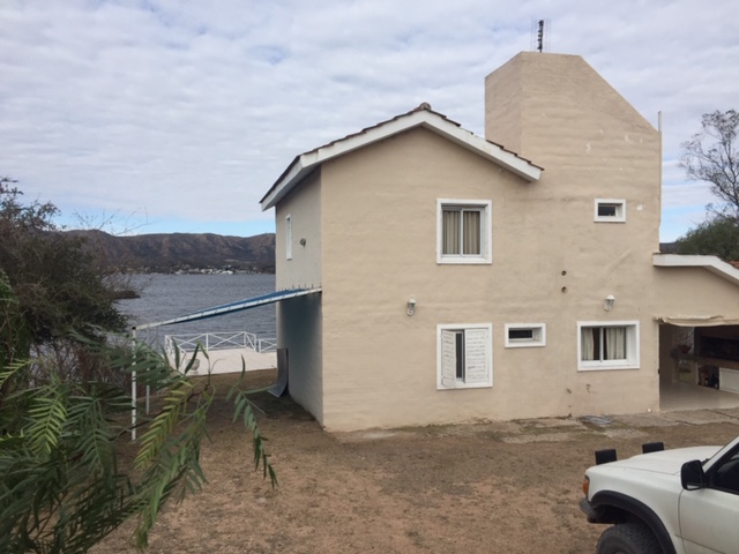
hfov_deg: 61.7
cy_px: 277
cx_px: 370
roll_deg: -1.4
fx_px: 619
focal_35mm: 29
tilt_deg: -0.6
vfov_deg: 48.2
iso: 32
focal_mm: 4.15
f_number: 2.2
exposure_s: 1/2083
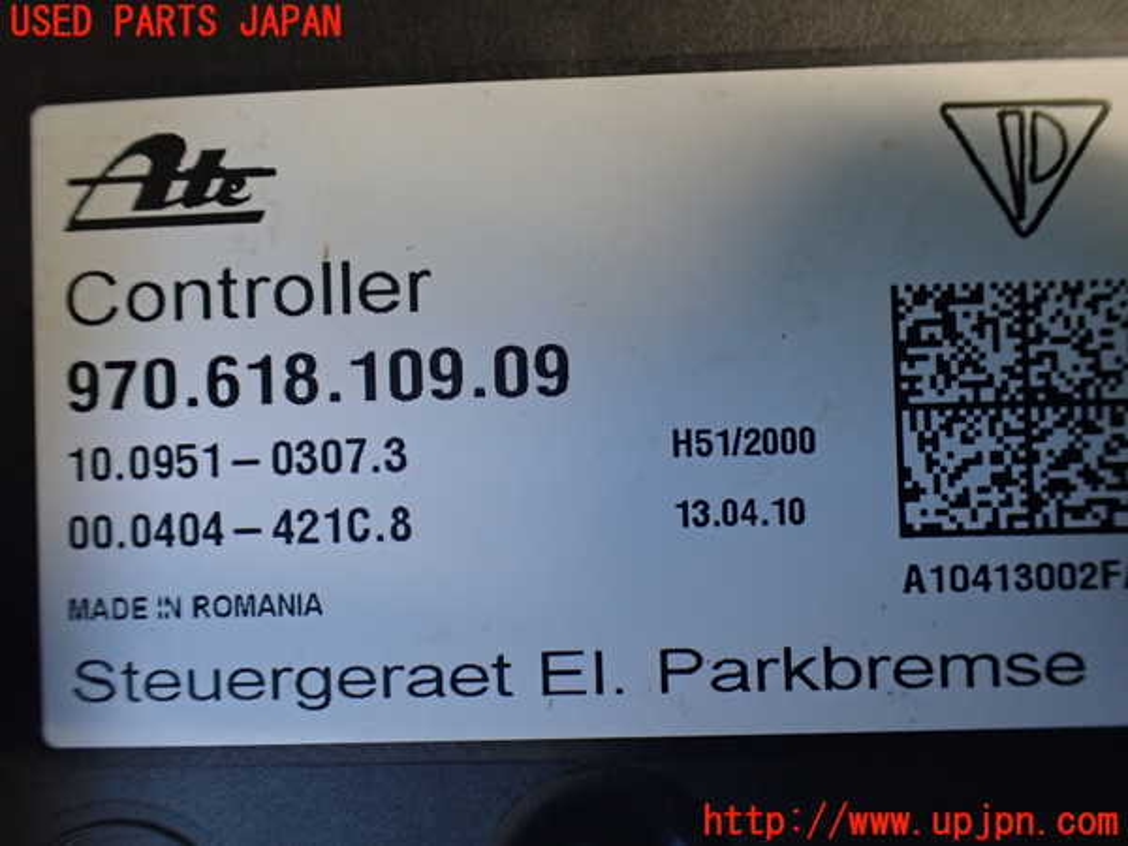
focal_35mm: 30
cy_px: 423
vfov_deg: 46.8
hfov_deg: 60.0
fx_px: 978
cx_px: 564
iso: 400
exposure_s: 1/125
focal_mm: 5.4
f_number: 2.3
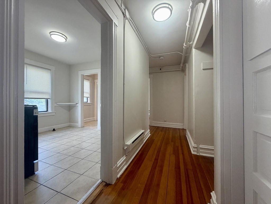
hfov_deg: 102.1
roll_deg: +0.0
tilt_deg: +0.5
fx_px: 110
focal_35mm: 14
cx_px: 136
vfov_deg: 85.7
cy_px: 102
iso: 320
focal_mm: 2.22
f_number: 2.2
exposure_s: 1/120
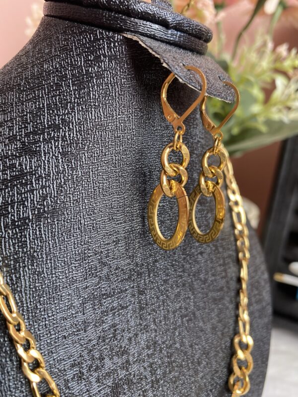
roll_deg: -7.0
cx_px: 149
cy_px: 198
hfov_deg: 54.9
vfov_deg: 69.4
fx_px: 287
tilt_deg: -12.9
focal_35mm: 25
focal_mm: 4.25
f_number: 1.8
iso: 125
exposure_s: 1/121
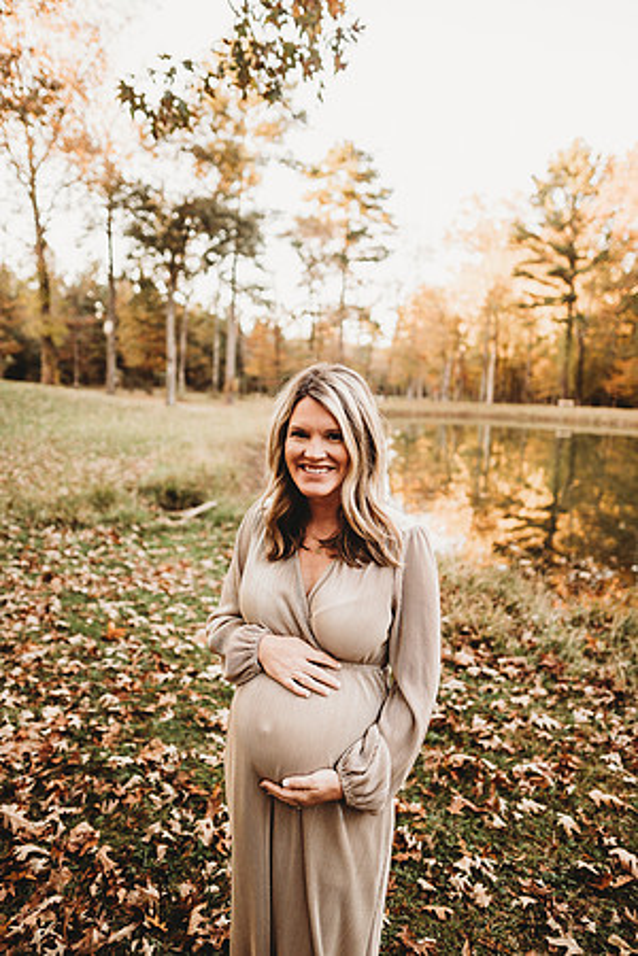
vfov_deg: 73.7
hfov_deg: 53.1
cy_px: 478
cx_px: 319
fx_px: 638
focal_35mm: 24
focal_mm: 24
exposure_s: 1/200
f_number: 2.2
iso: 320
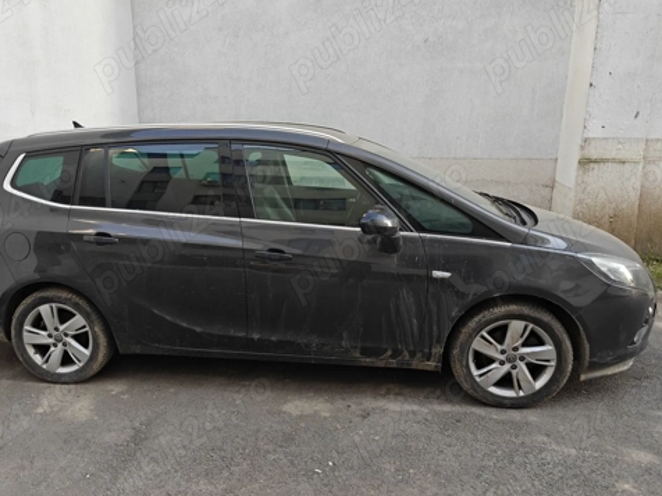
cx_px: 280
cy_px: 245
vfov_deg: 48.2
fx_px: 555
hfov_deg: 61.3
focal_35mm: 29
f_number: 1.6
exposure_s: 1/1004
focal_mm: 6.06
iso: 500
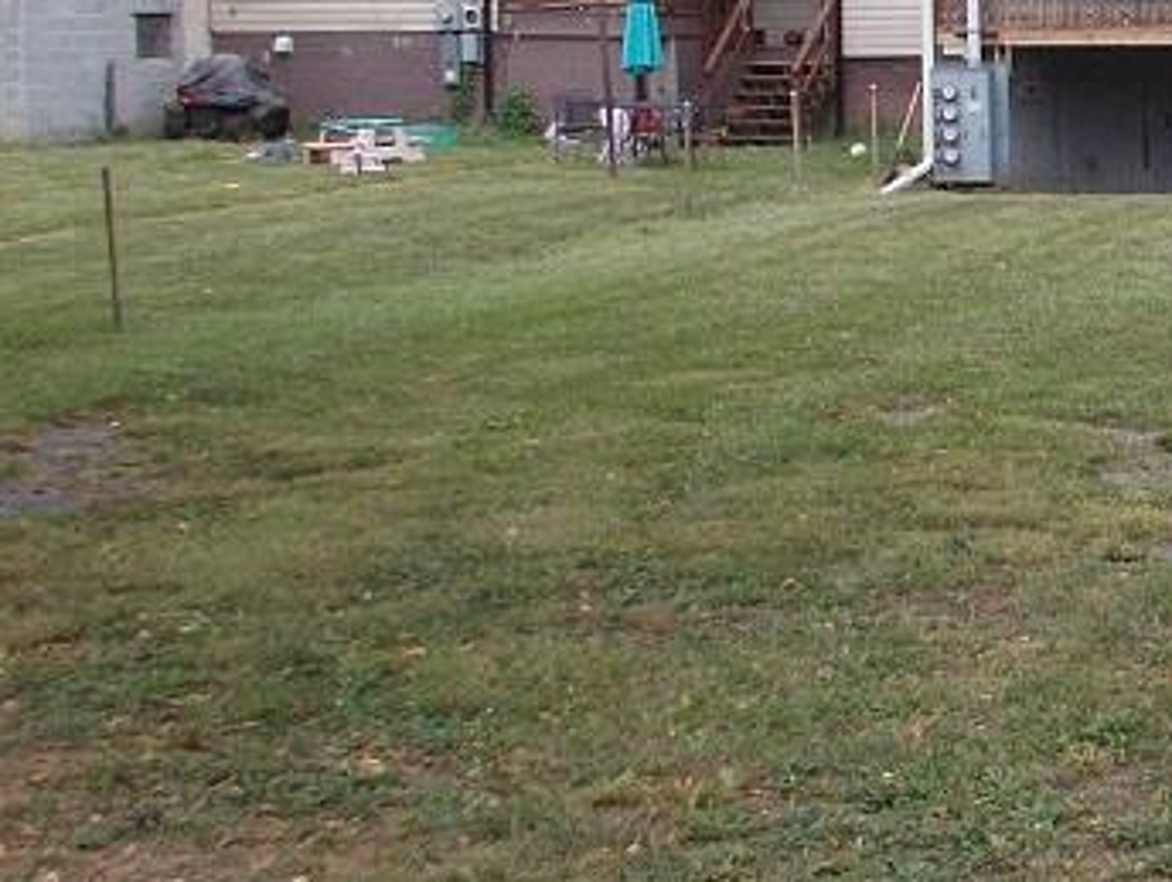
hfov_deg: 20.2
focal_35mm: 88
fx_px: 2984
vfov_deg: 16.8
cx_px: 1571
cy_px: 264
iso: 80
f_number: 8
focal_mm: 4.6
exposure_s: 1/100
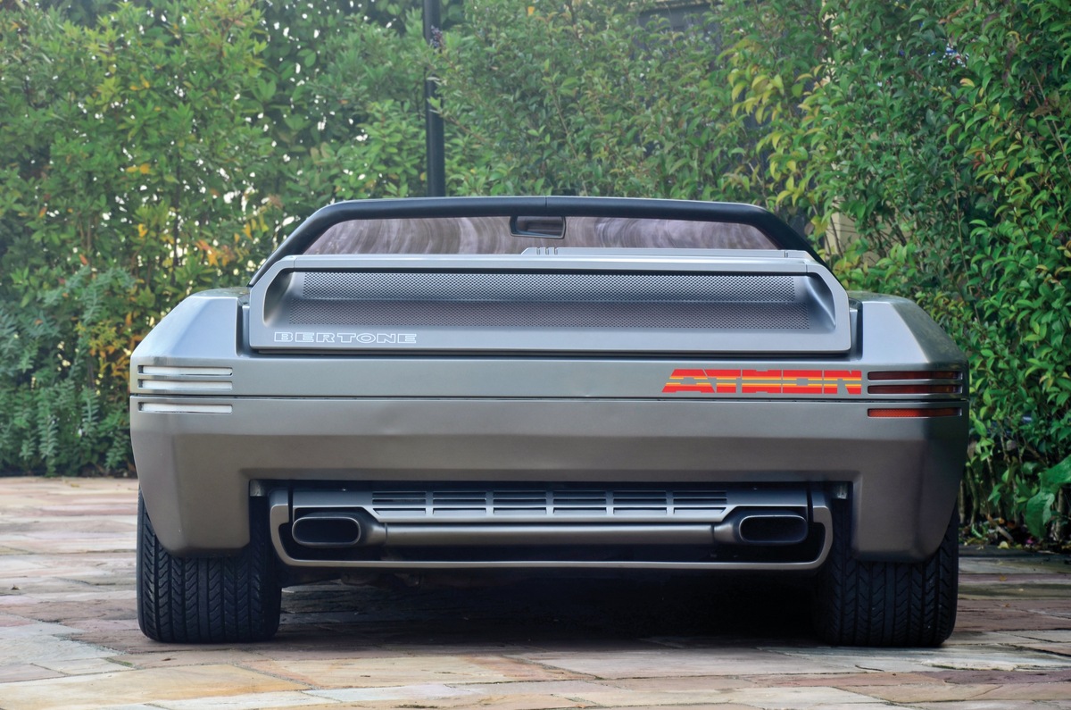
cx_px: 536
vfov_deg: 8.7
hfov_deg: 13.1
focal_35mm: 158
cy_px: 355
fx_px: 4676
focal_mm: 105
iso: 100
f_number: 10
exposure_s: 1/13
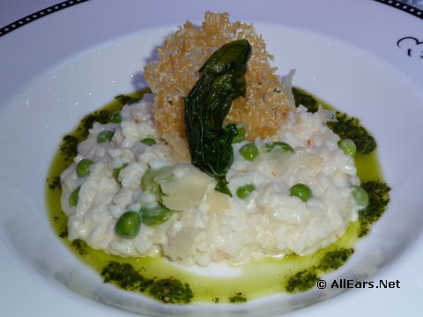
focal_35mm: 48
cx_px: 212
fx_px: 587
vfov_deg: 30.3
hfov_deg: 39.7
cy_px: 158
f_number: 3.8
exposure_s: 1/30
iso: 100
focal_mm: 7.9
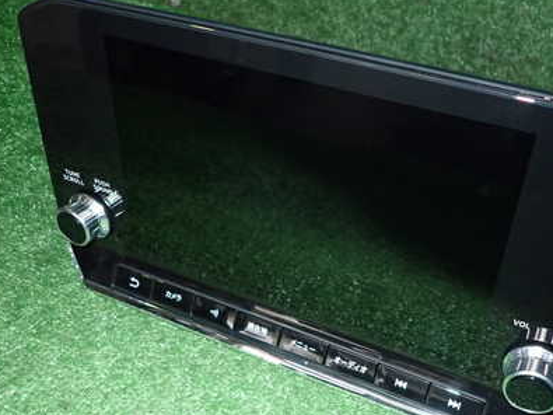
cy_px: 243
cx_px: 335
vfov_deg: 37.6
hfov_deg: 48.7
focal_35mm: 38
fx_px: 607
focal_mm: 4.5
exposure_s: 1/30
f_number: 5.6
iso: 500
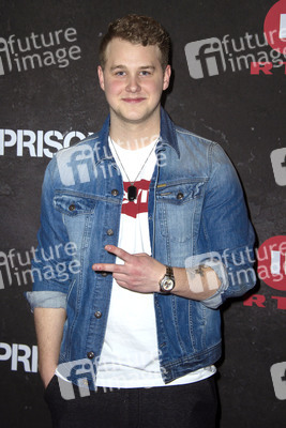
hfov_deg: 16.7
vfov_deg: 24.8
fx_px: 976
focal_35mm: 82
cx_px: 143
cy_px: 214
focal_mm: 82
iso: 800
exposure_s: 1/200
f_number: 6.3
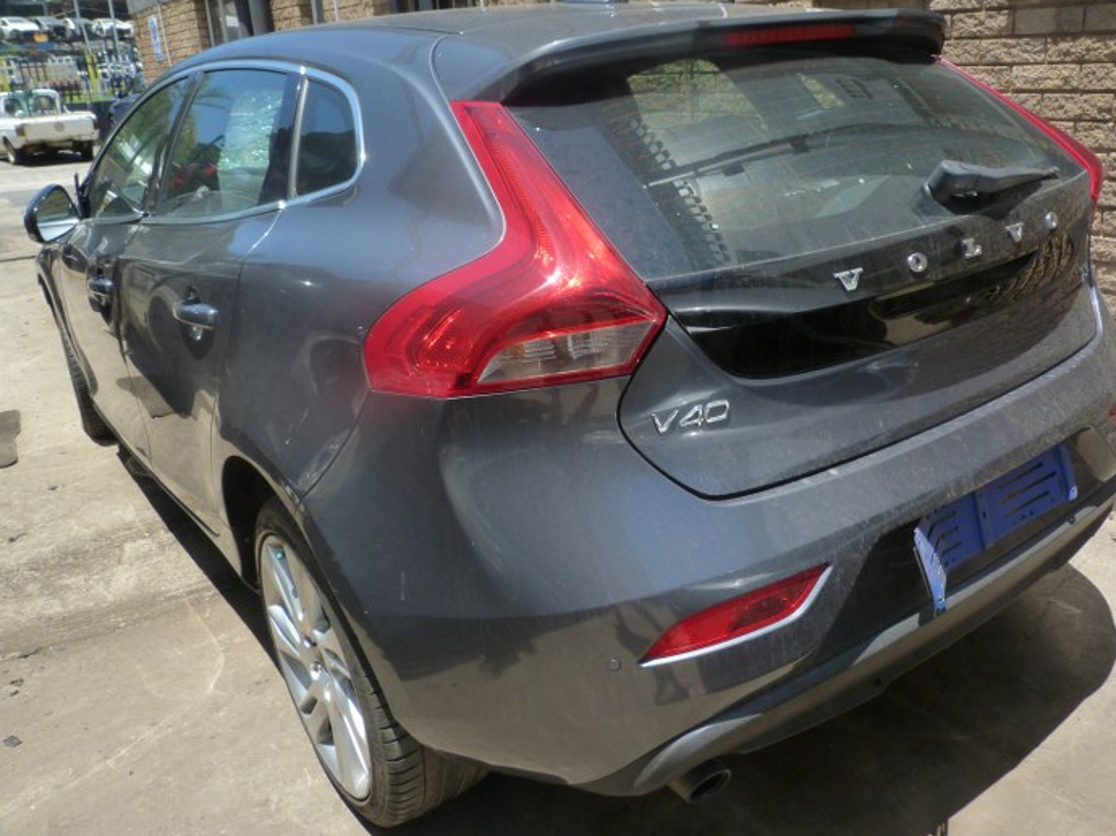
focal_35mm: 29
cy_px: 374
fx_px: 935
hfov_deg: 61.4
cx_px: 636
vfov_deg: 48.1
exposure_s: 1/250
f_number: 5
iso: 125
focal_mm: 4.5
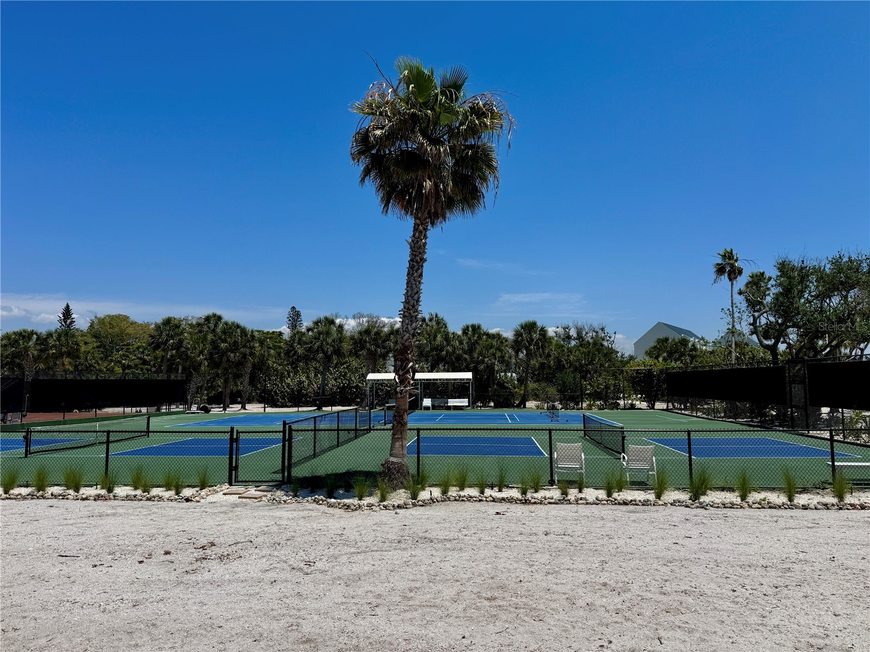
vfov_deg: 56.8
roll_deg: +0.4
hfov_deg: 71.6
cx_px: 435
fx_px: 603
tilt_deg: +5.4
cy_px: 326
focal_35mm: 24
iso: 80
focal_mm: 6.76
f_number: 1.78
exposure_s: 1/10417
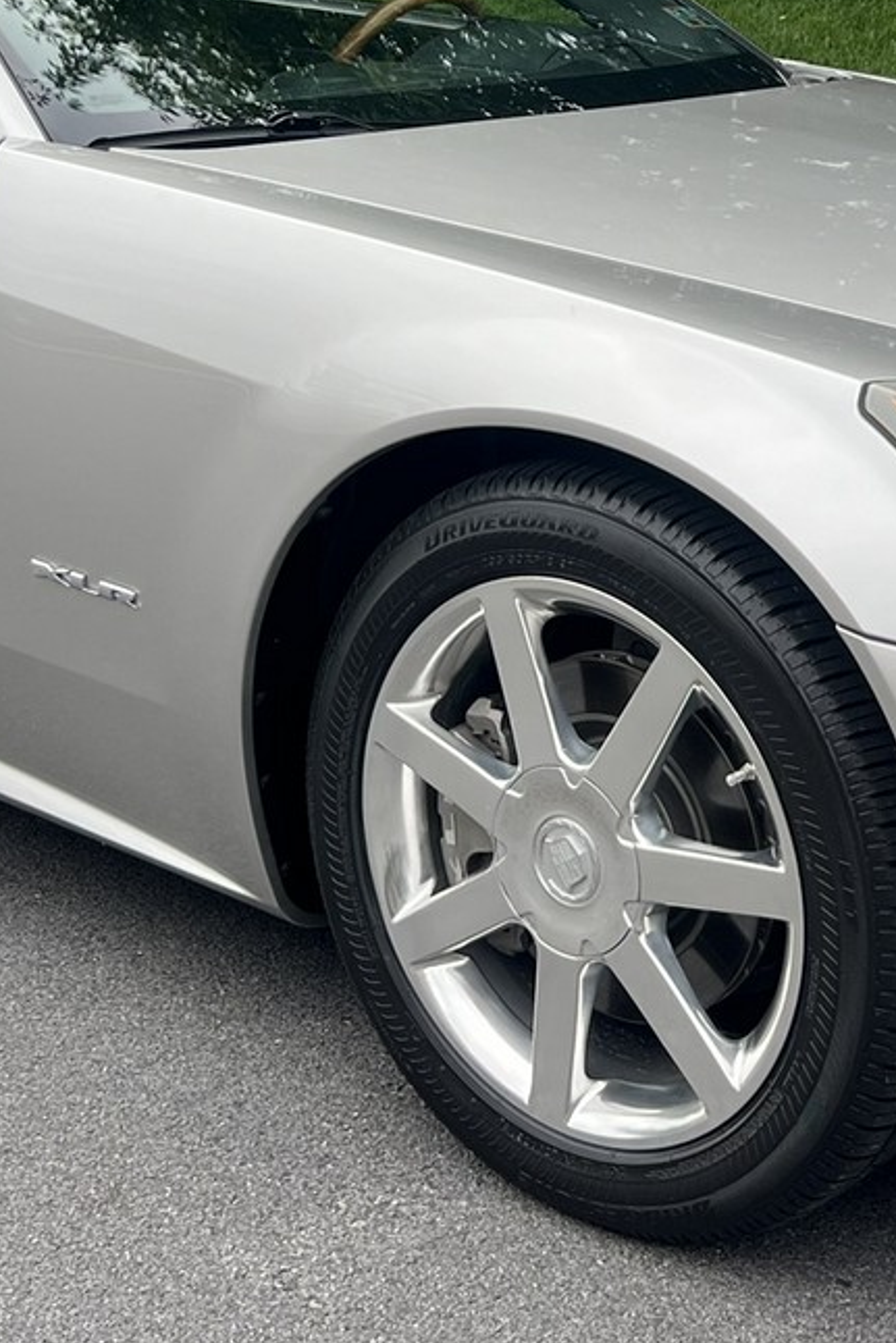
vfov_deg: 29.0
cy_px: 152
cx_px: 507
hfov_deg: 20.3
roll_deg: +0.0
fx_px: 2500
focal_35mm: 67
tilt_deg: -7.4
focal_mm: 5.7
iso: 50
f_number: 1.5
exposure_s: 1/461
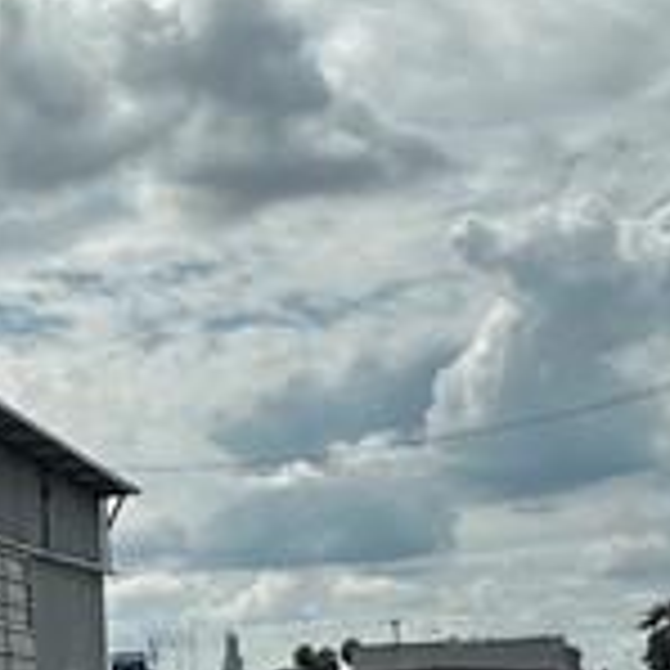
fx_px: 1861
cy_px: 621
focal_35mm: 85
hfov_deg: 15.9
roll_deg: +1.1
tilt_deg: +4.3
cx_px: -683
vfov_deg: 20.0
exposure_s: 1/2618
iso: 50
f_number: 2.2
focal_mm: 2.22
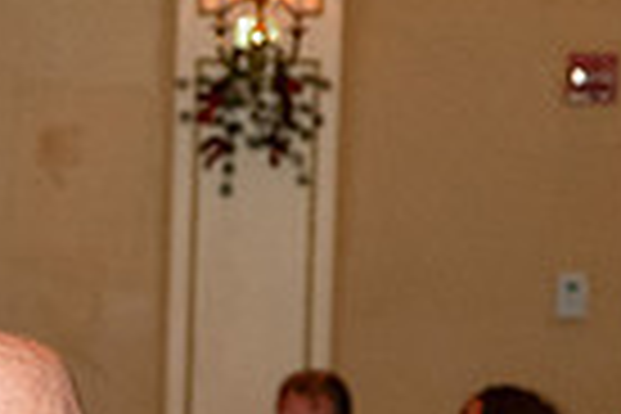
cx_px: -423
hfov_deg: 7.2
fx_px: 4847
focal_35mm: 281
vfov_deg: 4.8
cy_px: 839
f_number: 4
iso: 2500
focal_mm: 44.4
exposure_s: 1/125
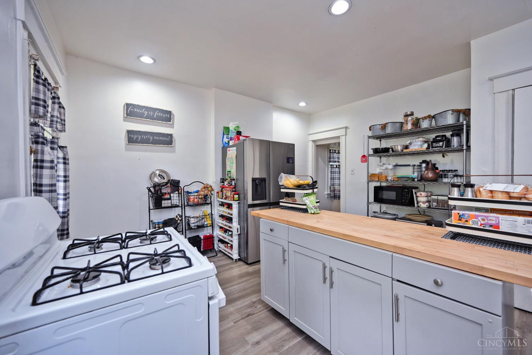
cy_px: 178
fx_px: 207
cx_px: 266
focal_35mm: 14
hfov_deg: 104.3
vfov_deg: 81.2
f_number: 4
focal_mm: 14
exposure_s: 1/60
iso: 360
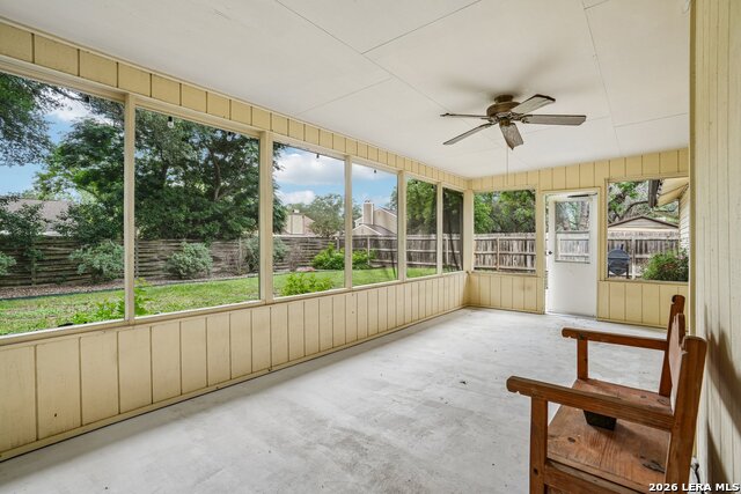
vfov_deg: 73.8
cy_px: 247
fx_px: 329
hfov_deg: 96.7
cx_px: 370
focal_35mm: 16
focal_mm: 16
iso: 400
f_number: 8
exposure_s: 1/45
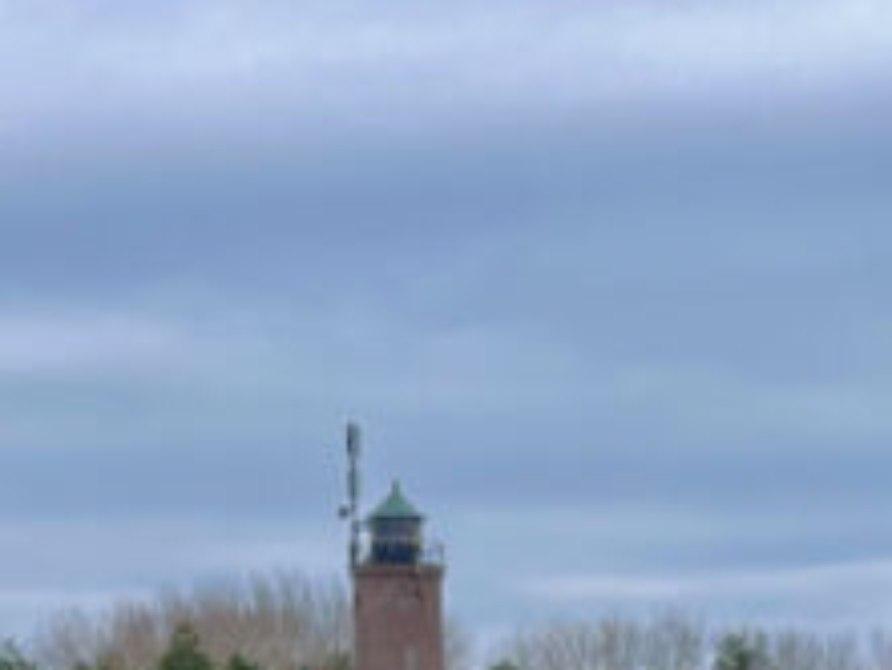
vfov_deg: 11.3
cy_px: 1441
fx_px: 2991
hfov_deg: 16.9
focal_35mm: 116
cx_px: 581
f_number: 1.6
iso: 32
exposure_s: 1/1642
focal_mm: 5.1
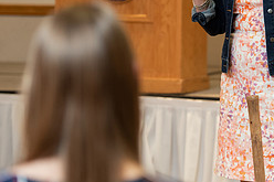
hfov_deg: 8.3
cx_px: 267
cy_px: 33
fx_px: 1871
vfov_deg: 5.6
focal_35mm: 246
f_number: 3.2
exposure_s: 1/200
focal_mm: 105
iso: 1600
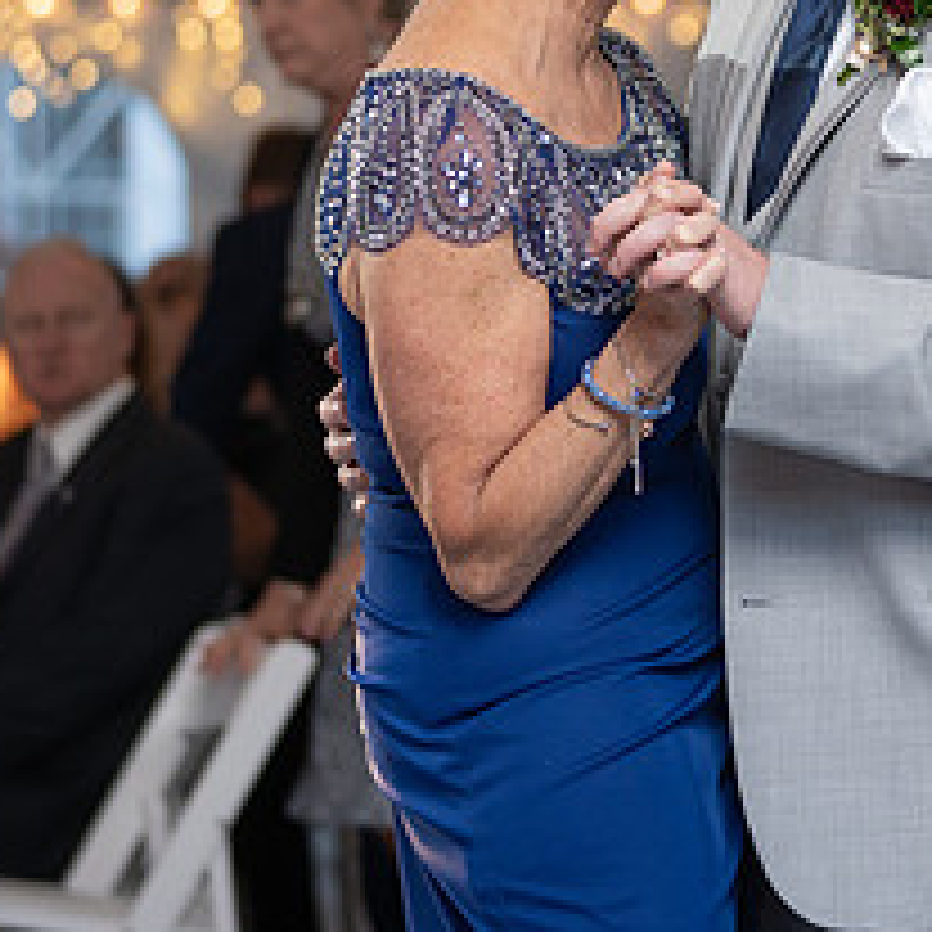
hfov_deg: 8.5
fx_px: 6275
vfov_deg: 8.5
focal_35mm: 206
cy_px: 278
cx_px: 654
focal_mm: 73
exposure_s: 1/250
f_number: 2.8
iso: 500
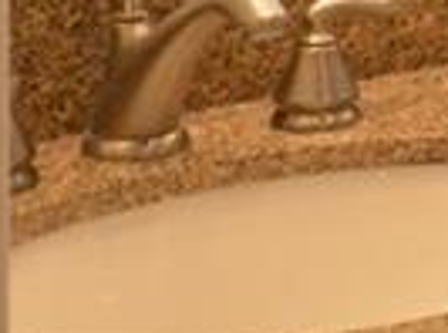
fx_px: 2297
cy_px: -336
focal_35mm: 178
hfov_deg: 9.3
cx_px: 1253
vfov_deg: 7.9
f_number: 5
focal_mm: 16
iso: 1000
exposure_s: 1/60
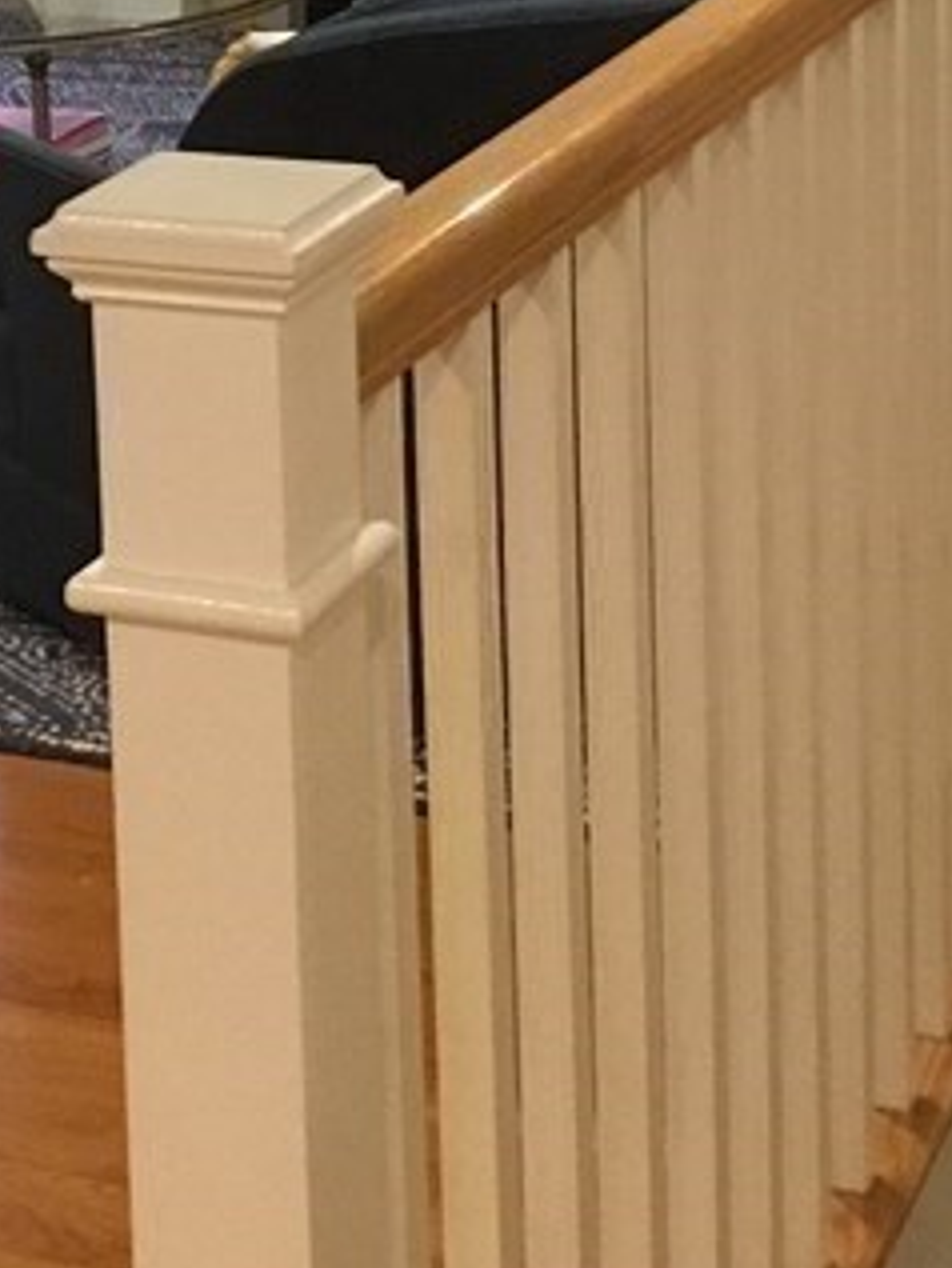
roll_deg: +1.4
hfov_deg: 14.7
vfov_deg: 18.8
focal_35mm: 100
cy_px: -136
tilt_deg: -9.6
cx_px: 160
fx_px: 3664
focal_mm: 3.3
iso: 200
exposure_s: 1/30
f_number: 2.4
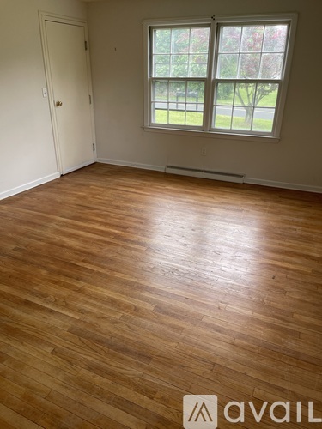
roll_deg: +1.0
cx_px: 161
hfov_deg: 53.1
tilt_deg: -21.5
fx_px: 322
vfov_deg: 67.3
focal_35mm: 26
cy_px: 214
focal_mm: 5.1
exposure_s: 1/121
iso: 64
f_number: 1.6
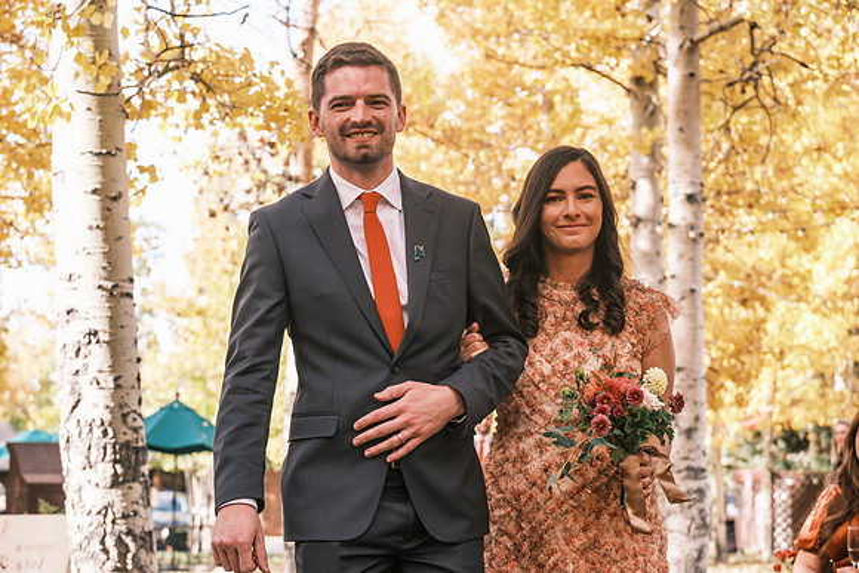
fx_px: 1933
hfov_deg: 25.1
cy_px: 286
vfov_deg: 16.9
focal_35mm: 81
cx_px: 430
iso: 400
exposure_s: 1/500
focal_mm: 54.1
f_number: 4
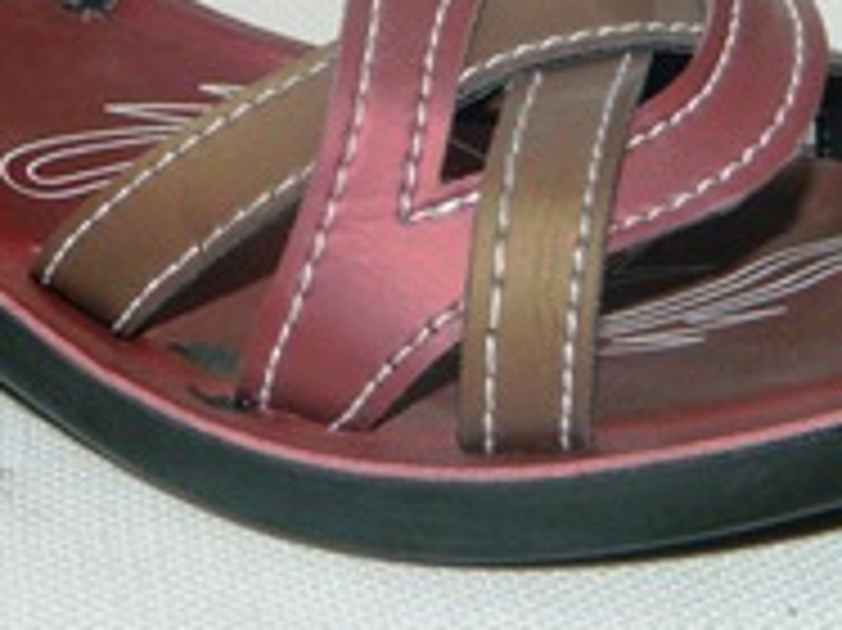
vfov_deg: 11.6
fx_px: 3063
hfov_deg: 15.6
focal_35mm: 126
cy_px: -38
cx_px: 230
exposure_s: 1/50
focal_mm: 8.4
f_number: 10.2
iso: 200
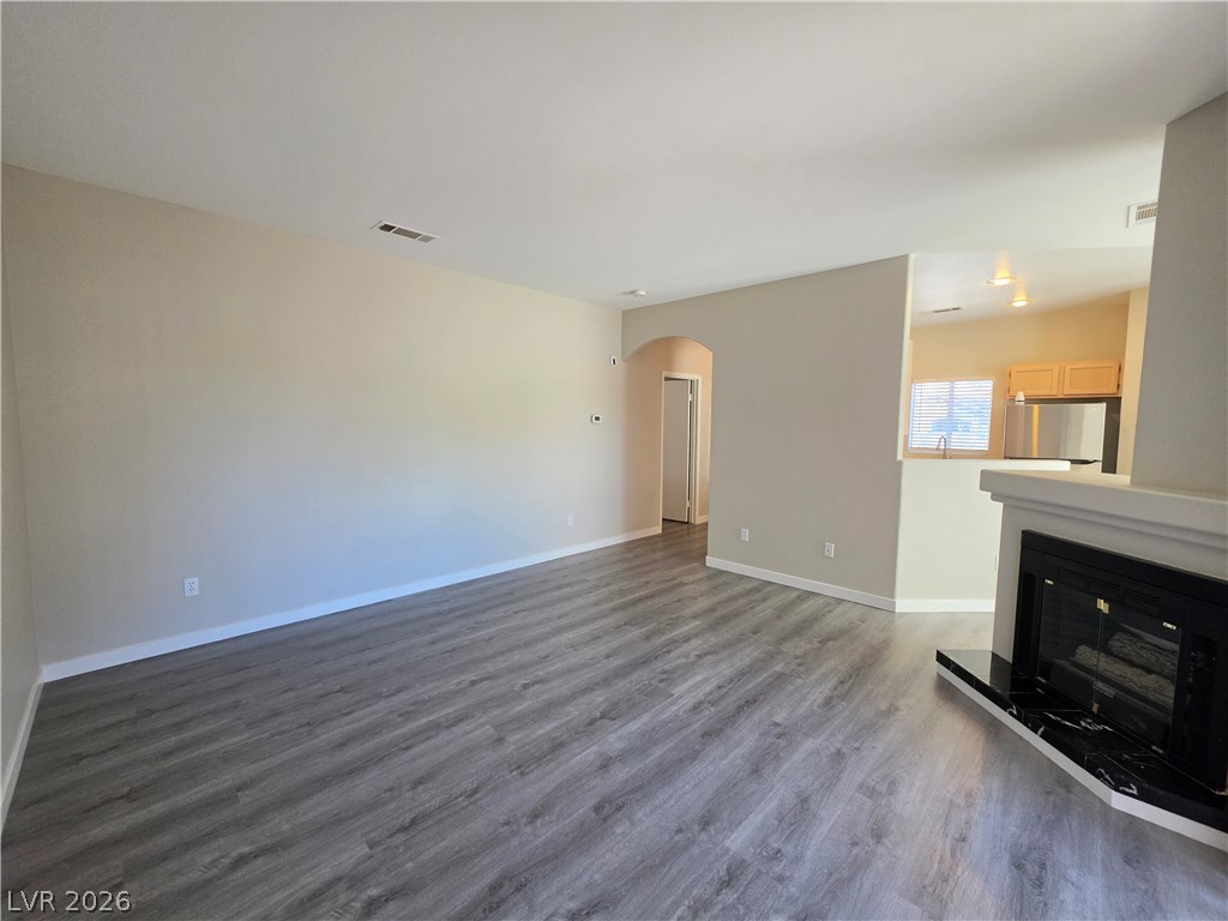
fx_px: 461
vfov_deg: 89.9
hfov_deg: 106.2
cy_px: 460
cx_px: 614
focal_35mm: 13
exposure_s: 1/120
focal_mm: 2.2
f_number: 1.9
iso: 200
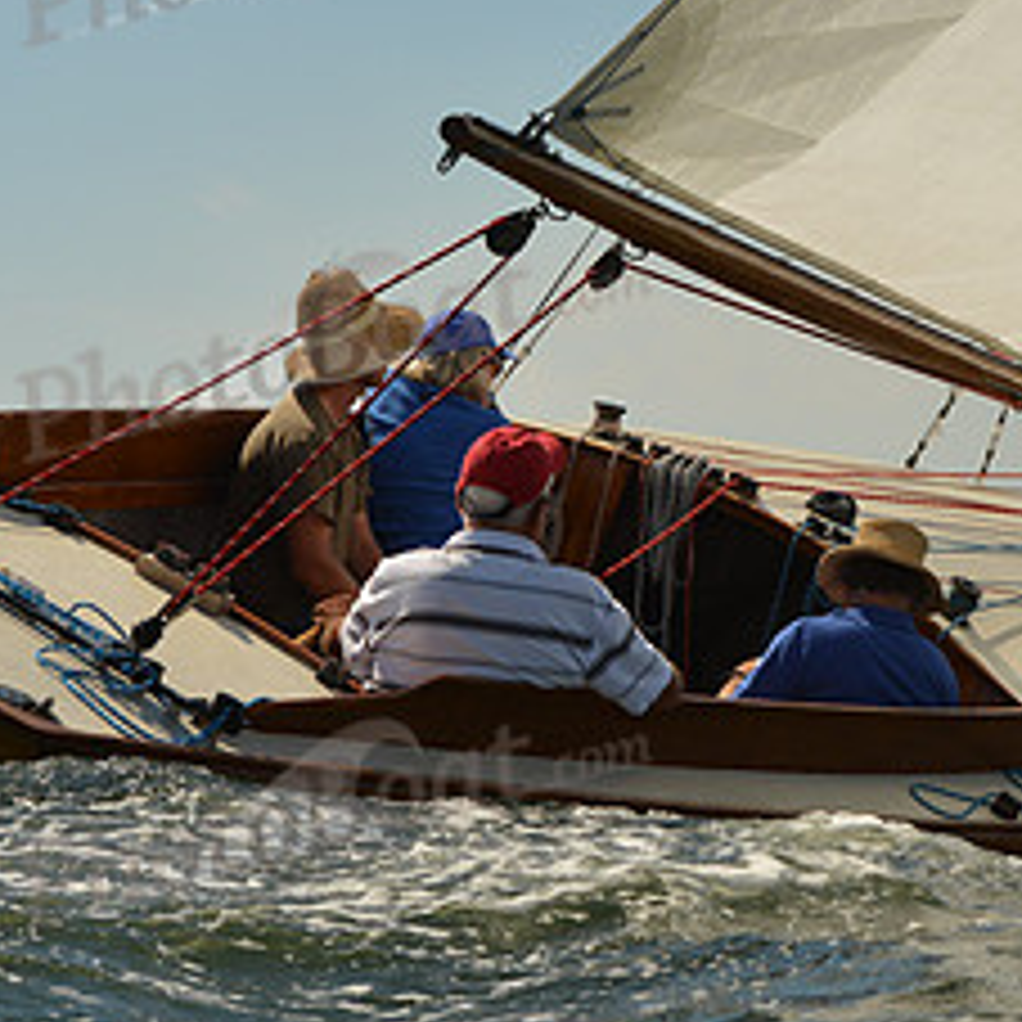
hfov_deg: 11.4
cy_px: 516
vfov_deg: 11.5
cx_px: 887
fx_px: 5077
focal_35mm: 152
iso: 400
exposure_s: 1/800
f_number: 8
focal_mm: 70
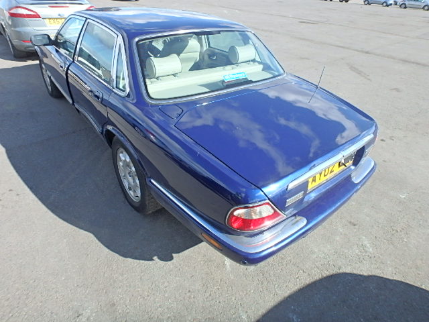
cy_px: 161
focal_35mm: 21
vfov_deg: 63.4
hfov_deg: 79.0
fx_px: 260
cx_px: 214
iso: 125
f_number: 3.5
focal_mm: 3.7
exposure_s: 1/640
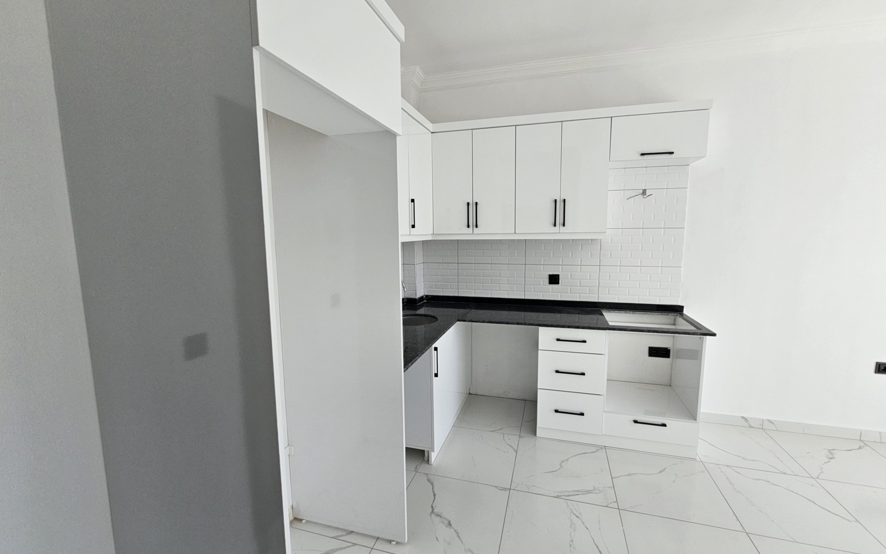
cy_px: 273
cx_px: 448
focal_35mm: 14
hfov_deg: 105.3
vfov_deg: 78.6
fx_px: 338
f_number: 2.2
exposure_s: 1/1000
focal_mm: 2.2
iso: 80
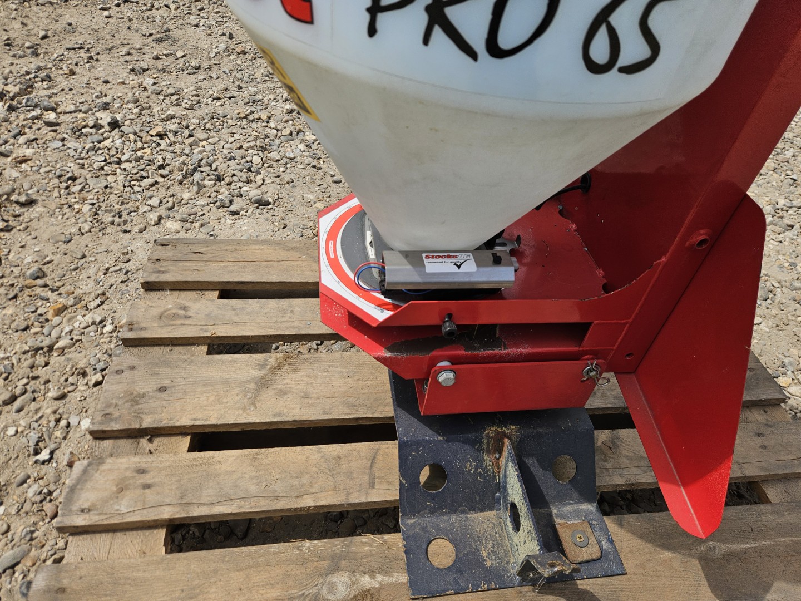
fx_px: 532
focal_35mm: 23
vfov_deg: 58.9
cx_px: 400
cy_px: 300
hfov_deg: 73.9
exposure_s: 1/1799
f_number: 1.8
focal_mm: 5.4
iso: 25
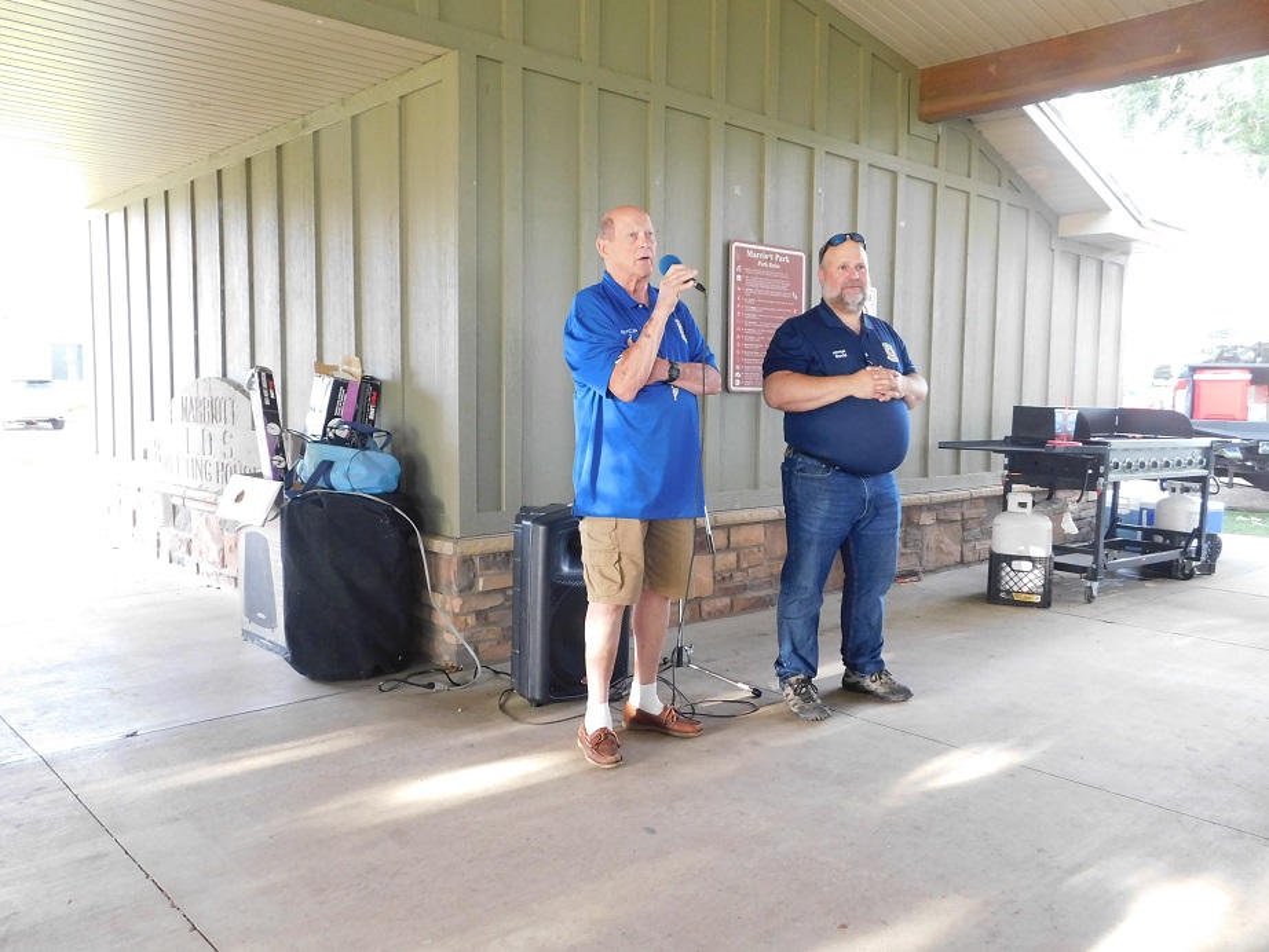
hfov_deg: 63.4
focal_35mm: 28
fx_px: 1027
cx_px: 634
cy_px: 476
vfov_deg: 49.8
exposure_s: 1/30
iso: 280
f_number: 3.2
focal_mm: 4.9
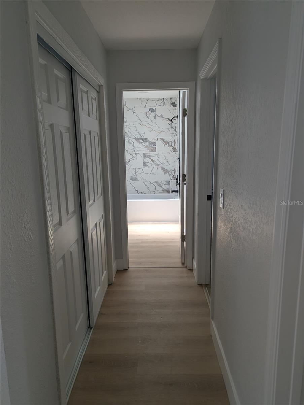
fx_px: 280
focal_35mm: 24
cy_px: 202
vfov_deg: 71.5
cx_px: 152
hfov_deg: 56.9
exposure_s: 1/59.1
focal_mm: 6.81
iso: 42
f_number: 1.85
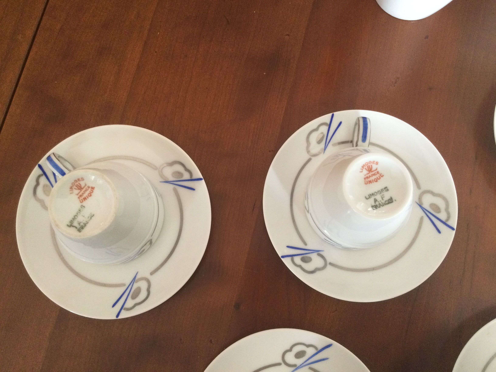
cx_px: 248
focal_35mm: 31
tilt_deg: -82.0
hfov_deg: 58.4
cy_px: 186
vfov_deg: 45.4
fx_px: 444
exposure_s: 1/33
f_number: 2.4
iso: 200
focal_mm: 3.3
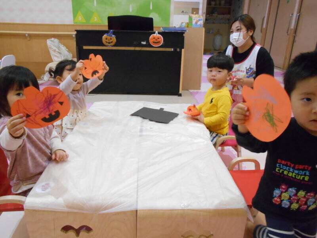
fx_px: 238
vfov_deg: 53.1
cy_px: 119
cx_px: 158
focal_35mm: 26
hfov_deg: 67.3
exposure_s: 1/100
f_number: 3.2
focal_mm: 4.6
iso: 800
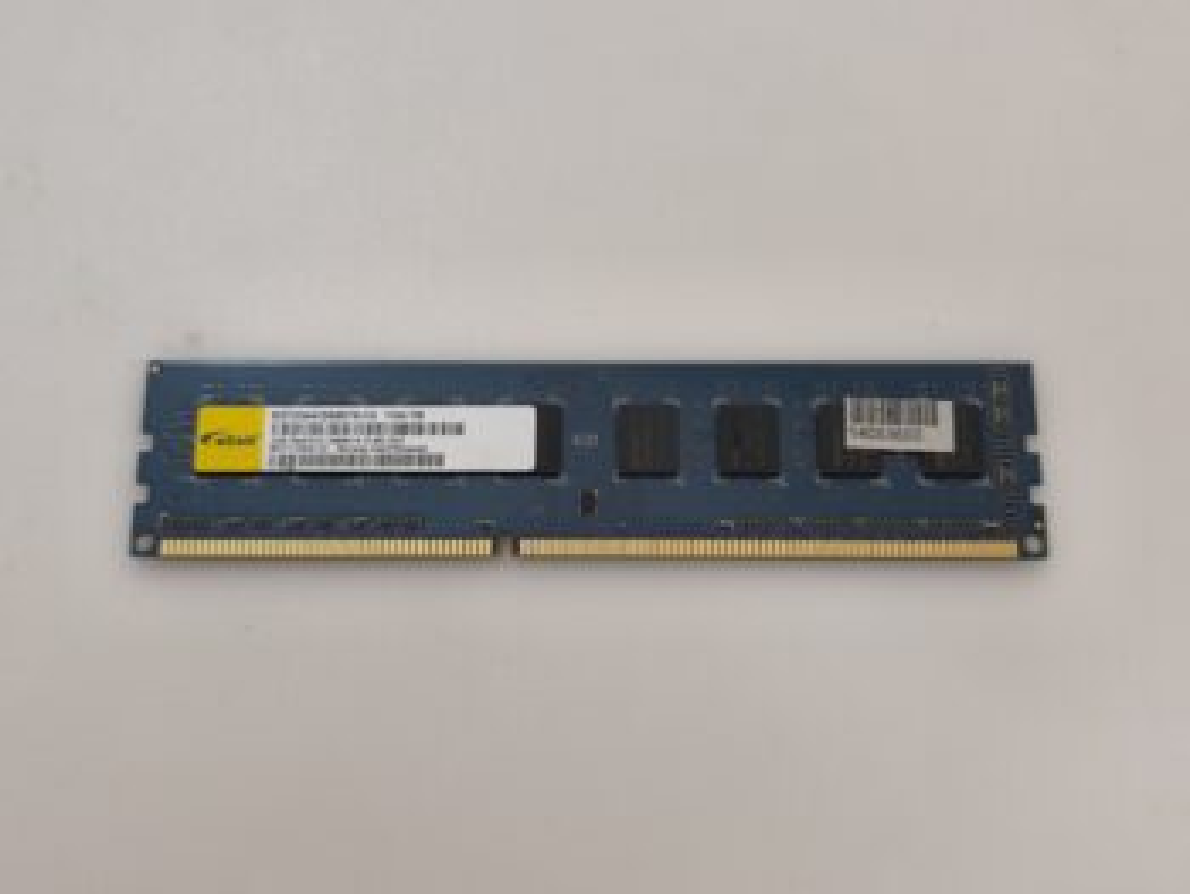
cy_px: 447
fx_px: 1204
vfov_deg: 40.7
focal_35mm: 35
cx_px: 595
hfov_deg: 52.6
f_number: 1.6
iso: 320
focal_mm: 6.57
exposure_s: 1/50
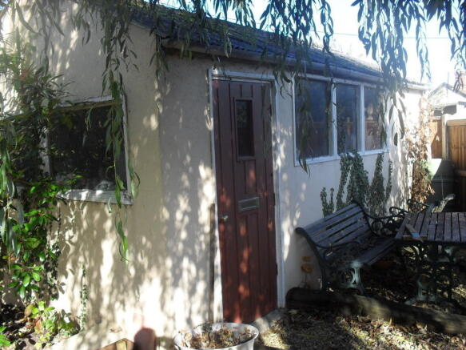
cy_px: 175
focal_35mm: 35
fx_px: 471
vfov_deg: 40.7
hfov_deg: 52.6
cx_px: 233
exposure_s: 1/250
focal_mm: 6.3
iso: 100
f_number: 3.2
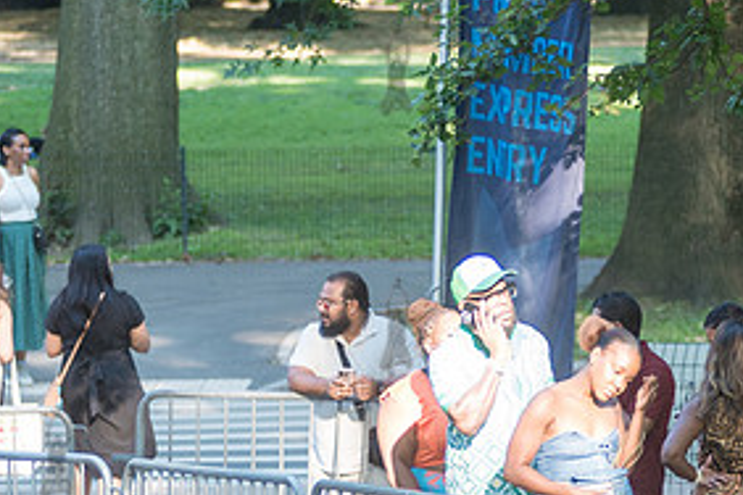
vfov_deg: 3.6
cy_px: 240
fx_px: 7883
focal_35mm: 382
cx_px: 382
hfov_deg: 5.4
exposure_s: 1/250
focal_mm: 120
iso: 400
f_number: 2.8
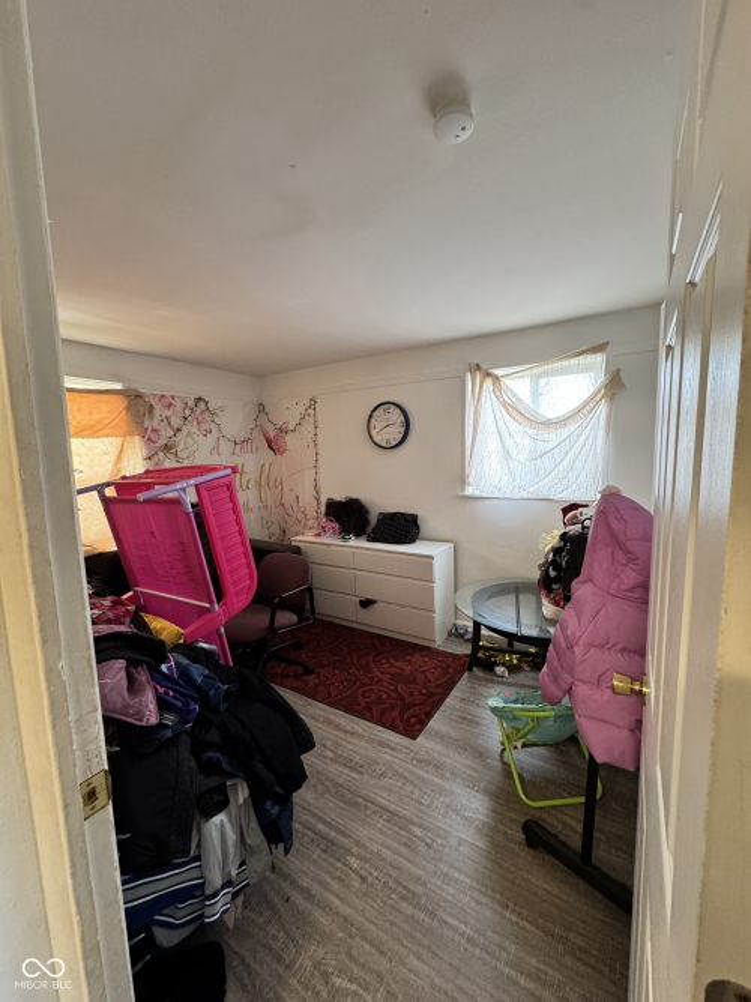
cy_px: 501
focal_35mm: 14
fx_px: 405
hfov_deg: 85.7
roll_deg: +1.9
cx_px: 376
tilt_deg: -6.0
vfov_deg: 102.1
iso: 400
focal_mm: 2.22
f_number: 2.2
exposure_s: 1/60
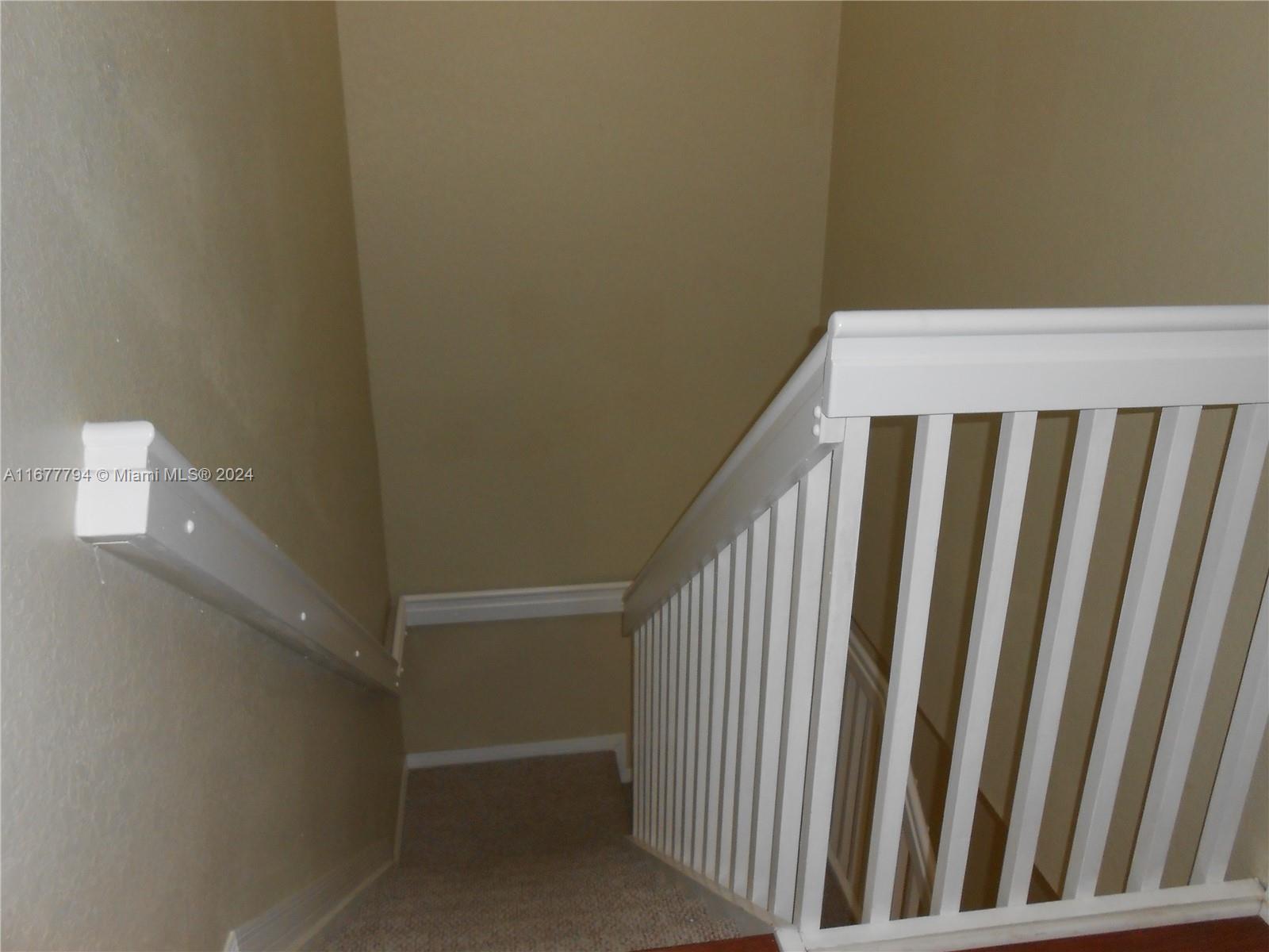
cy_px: 476
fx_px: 953
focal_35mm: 26
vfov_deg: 53.1
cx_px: 634
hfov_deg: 67.3
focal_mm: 4.6
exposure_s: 1/25
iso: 200
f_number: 3.5
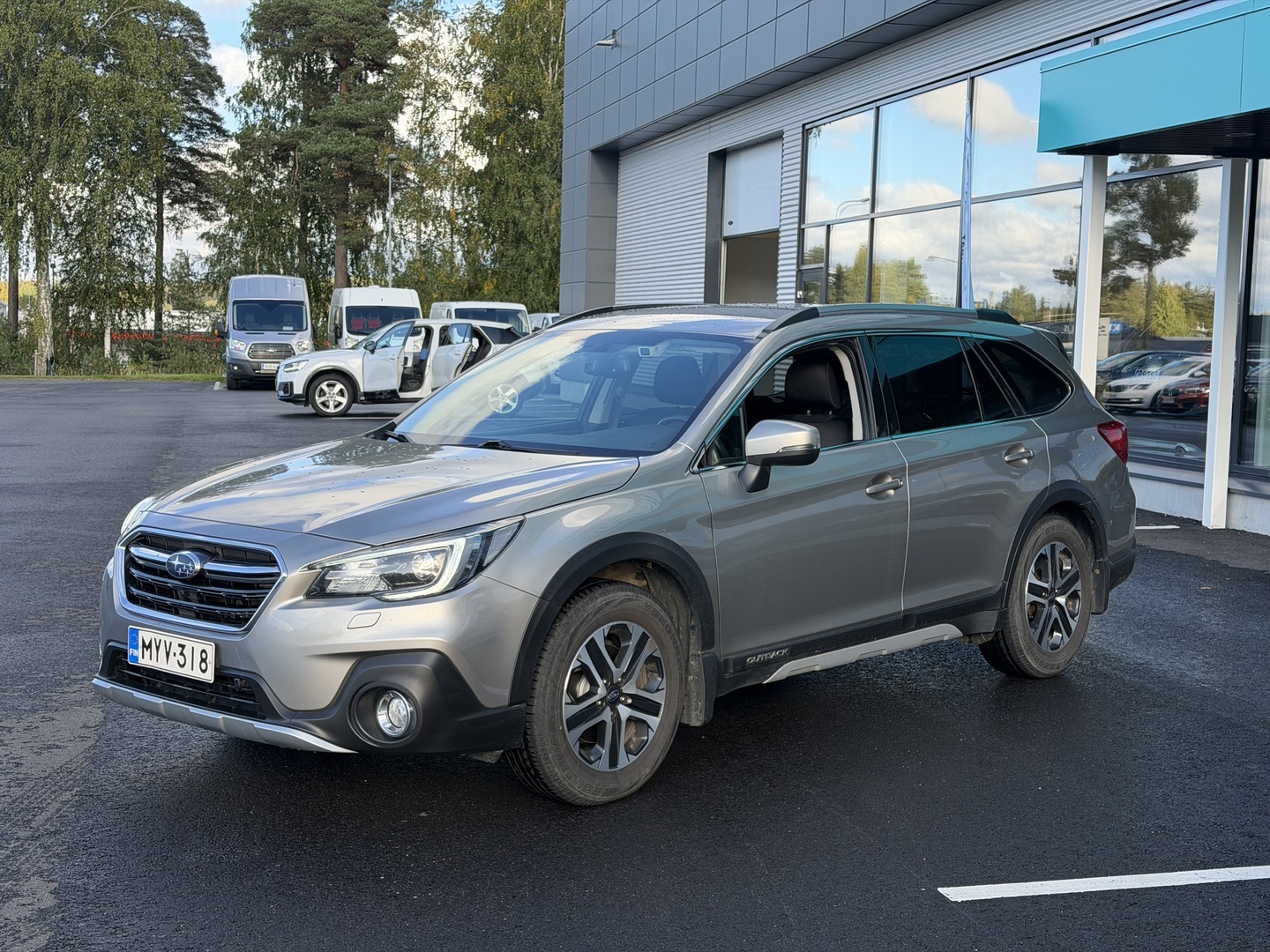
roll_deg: -1.8
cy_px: 476
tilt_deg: -4.3
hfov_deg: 39.7
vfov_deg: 30.3
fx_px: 1761
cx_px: 635
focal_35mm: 48
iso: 64
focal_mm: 6.76
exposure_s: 1/1013
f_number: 1.78
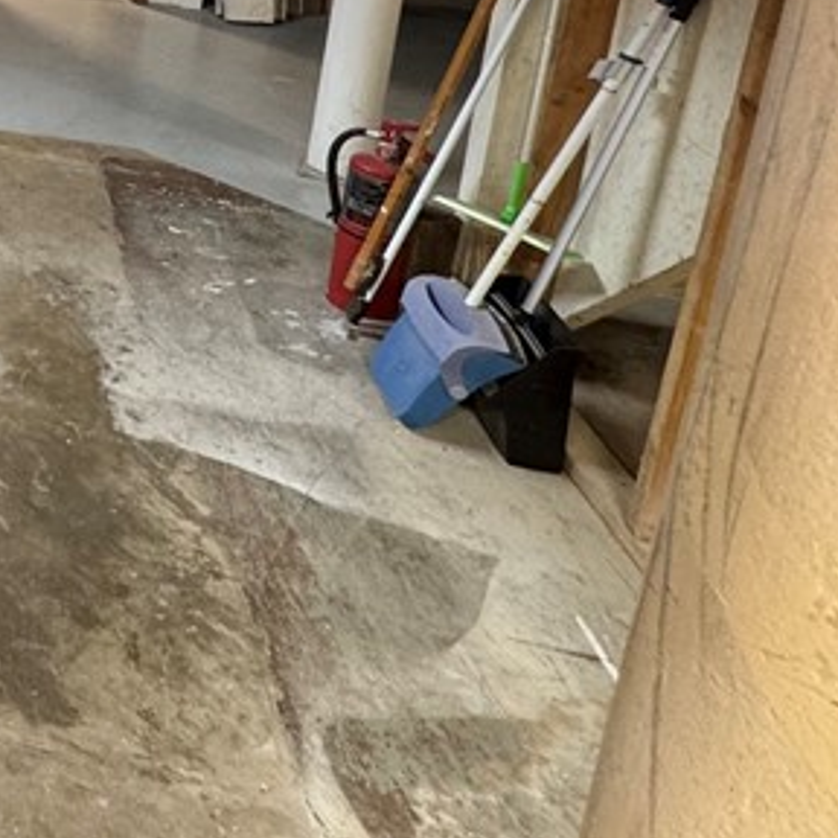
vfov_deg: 33.3
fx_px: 1205
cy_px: -93
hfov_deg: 26.5
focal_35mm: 44
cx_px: -445
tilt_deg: -11.0
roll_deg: -1.3
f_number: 2.2
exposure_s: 1/60
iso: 200
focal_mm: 2.22
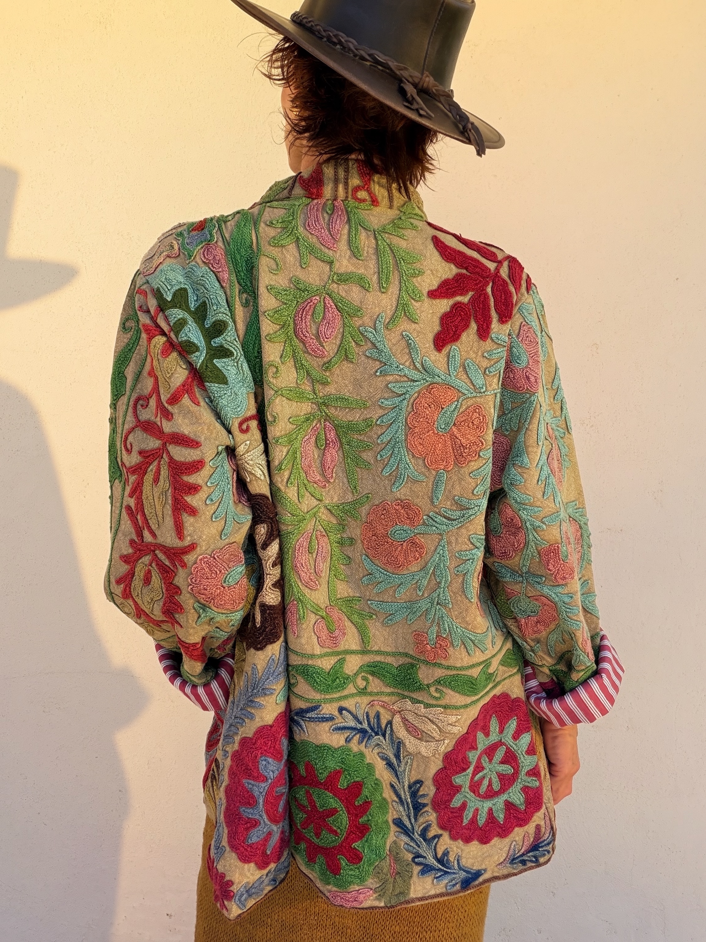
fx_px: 816
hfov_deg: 46.8
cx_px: 353
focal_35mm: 30
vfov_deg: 60.0
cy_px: 471
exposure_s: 1/324
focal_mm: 2.71
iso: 25
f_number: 1.9
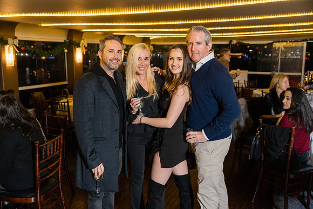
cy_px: 104
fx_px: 299
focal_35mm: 34
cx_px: 156
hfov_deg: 55.2
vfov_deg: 38.5
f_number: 2.8
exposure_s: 1/250
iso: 3200
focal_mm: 34.4
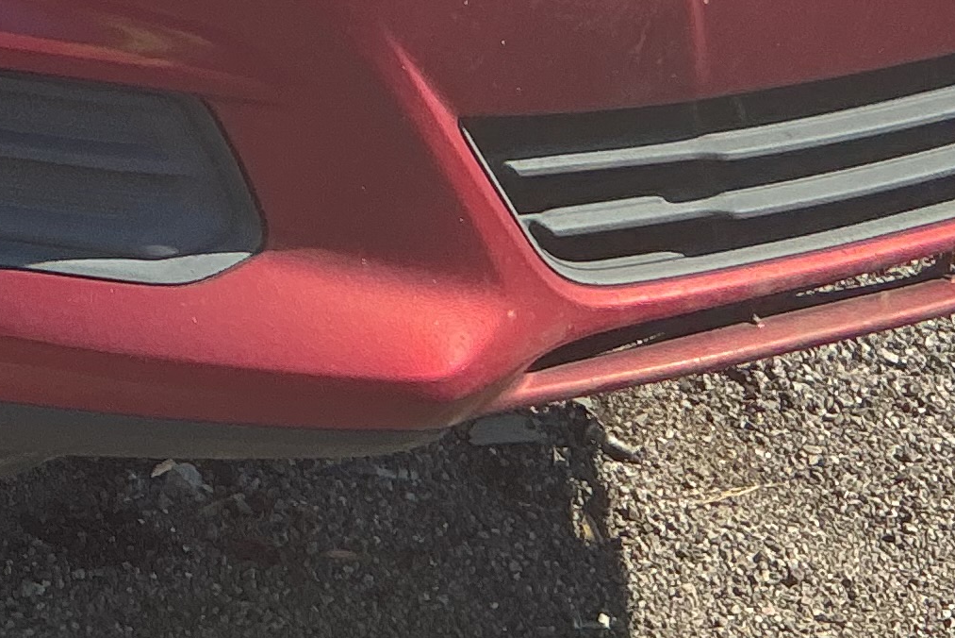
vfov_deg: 10.7
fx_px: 3184
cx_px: -74
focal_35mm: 120
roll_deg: -2.8
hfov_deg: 16.6
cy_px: -544
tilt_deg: -15.4
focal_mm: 3
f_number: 1.8
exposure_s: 1/739
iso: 25
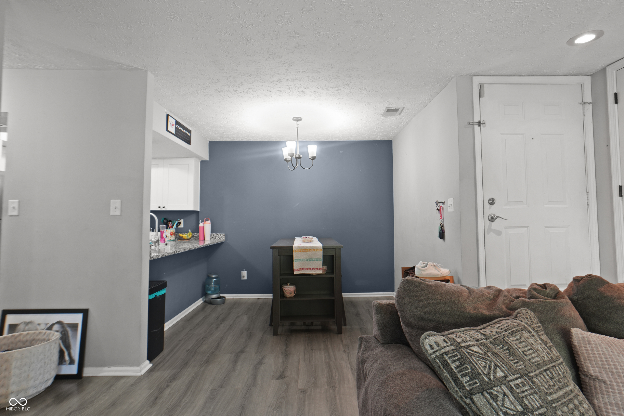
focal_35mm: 18
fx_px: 312
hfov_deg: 90.0
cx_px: 312
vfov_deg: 67.4
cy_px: 208
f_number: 9
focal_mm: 12
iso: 250
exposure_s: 1
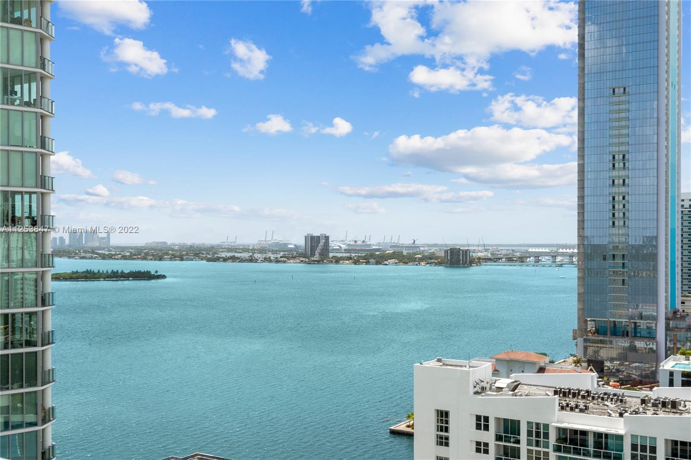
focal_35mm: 37
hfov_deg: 51.9
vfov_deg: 35.9
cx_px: 346
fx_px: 710
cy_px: 230
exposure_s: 1/2500
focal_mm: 25
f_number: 8
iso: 640
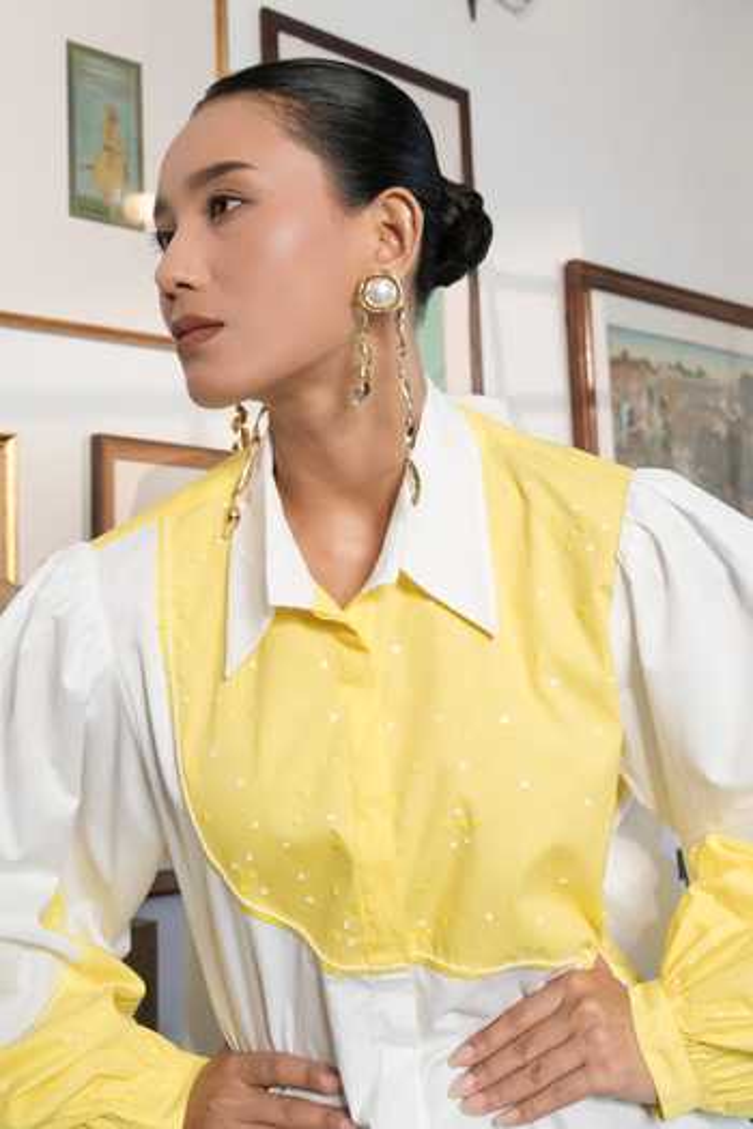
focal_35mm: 39
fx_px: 1224
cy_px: 564
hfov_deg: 34.2
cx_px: 376
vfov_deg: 49.6
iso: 250
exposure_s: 1/160
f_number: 8
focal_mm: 39
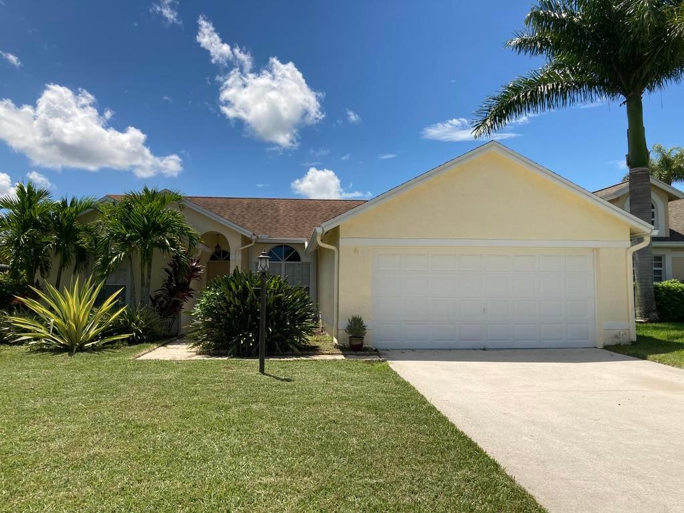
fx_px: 553
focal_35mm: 28
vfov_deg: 49.7
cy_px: 256
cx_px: 342
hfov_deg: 63.4
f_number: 1.8
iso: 20
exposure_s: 1/2857
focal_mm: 3.99
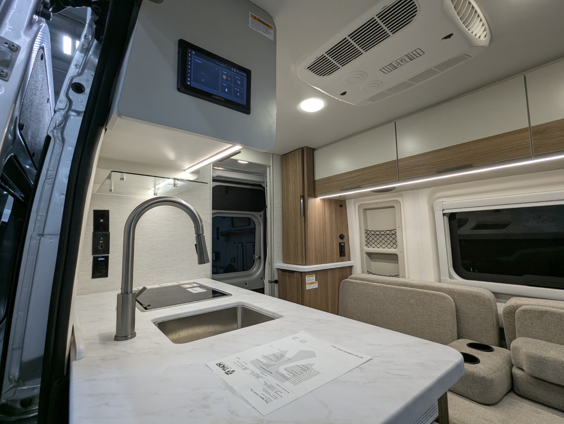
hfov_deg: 94.4
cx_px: 282
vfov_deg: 78.2
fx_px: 261
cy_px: 212
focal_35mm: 16
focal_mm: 2.35
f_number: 2.2
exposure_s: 1/168
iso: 115
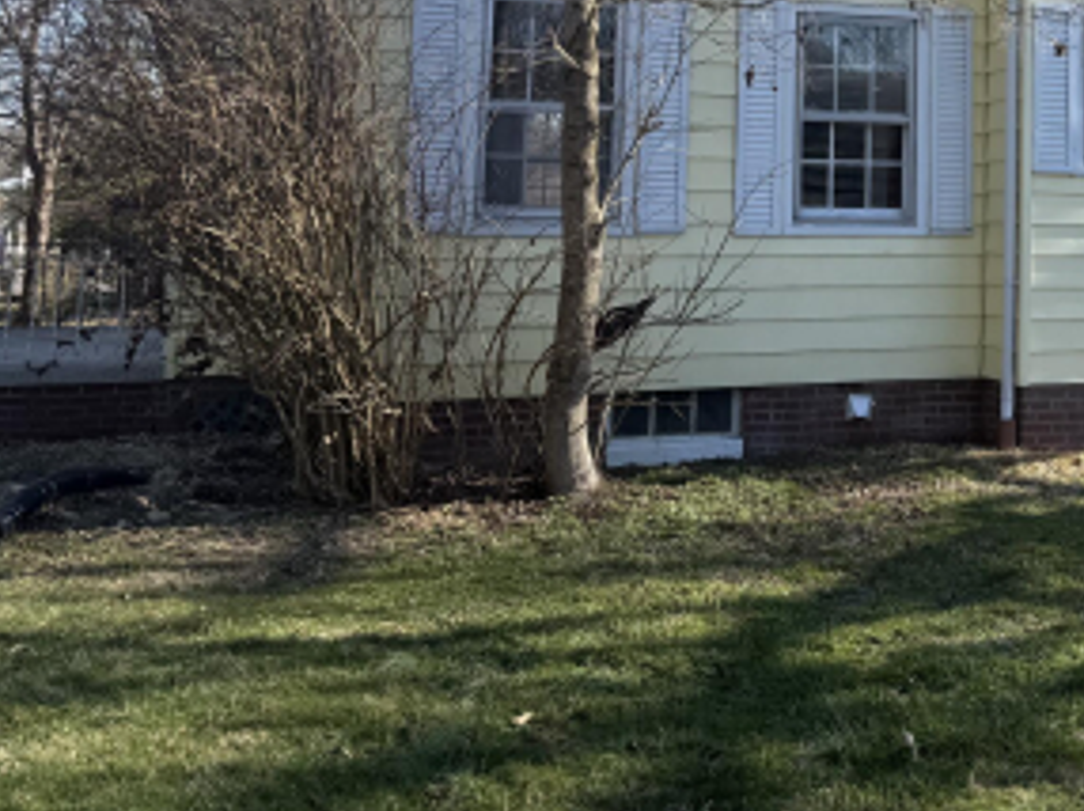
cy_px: 4
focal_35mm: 56
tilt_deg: +6.3
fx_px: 1752
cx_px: 965
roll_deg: +0.2
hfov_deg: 32.7
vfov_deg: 24.9
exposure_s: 1/2169
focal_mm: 6.76
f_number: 1.78
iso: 80
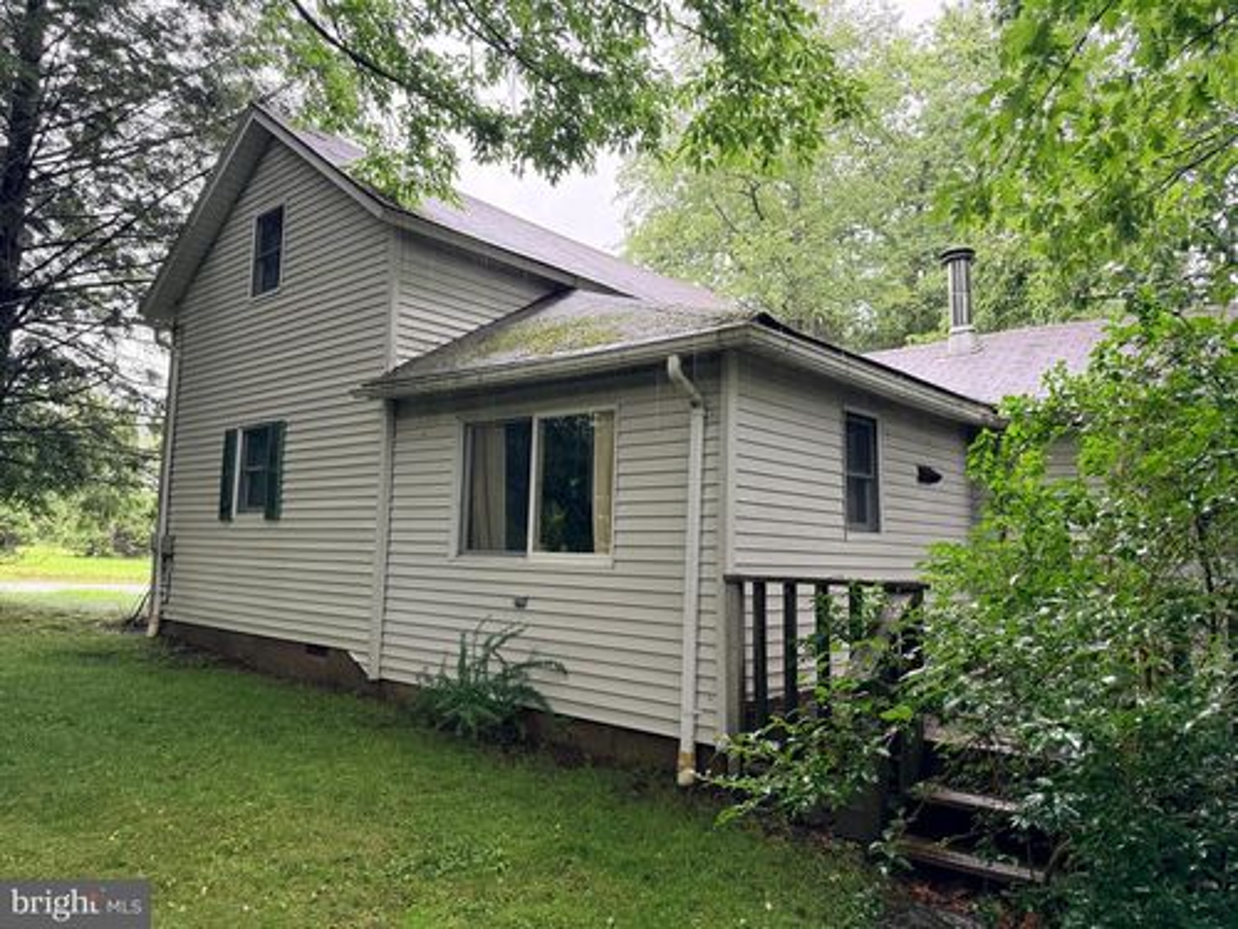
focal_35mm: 24
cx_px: 619
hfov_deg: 71.6
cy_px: 464
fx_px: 858
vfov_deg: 56.8
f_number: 1.78
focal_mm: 6.76
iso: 200
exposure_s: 1/61
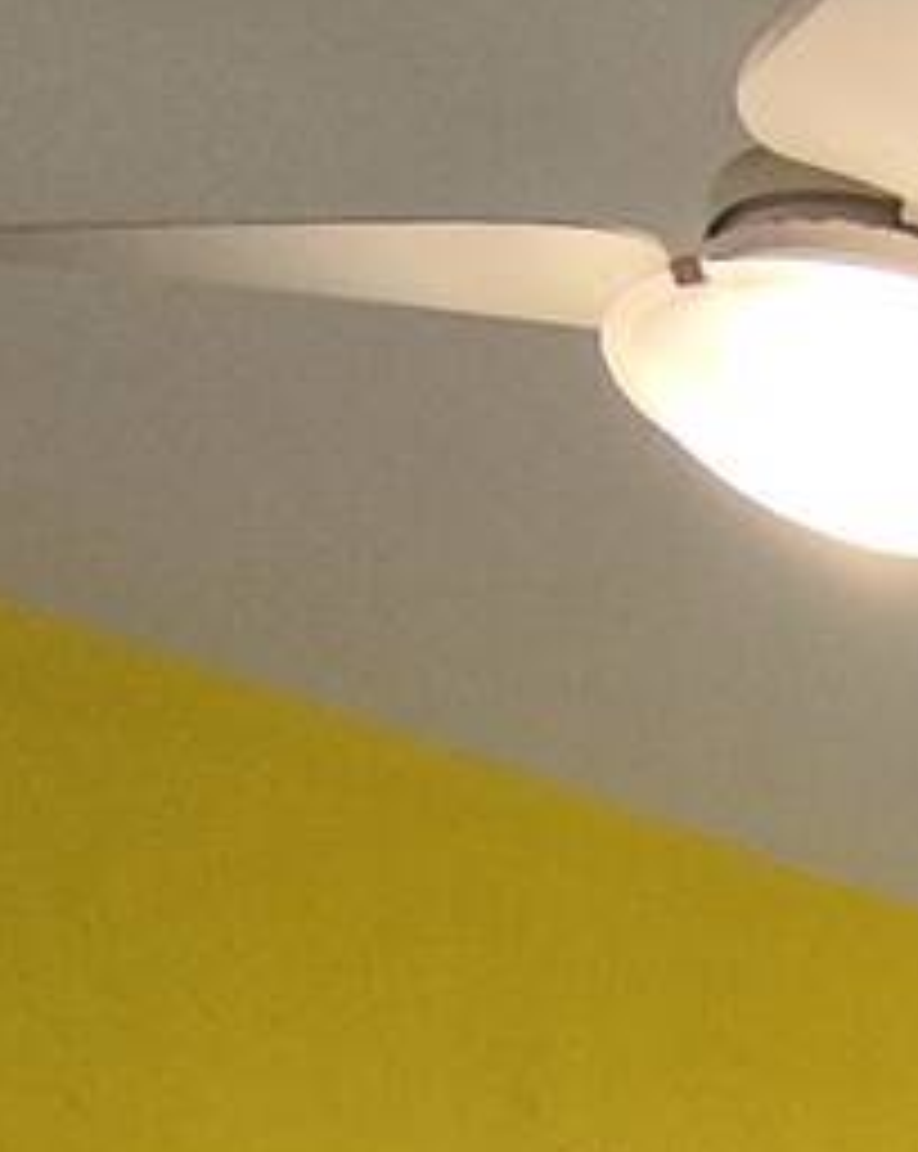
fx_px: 2996
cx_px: 2142
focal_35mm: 88
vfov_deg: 18.0
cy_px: 1984
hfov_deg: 13.3
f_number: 2.2
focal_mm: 1.65
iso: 80
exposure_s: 1/60
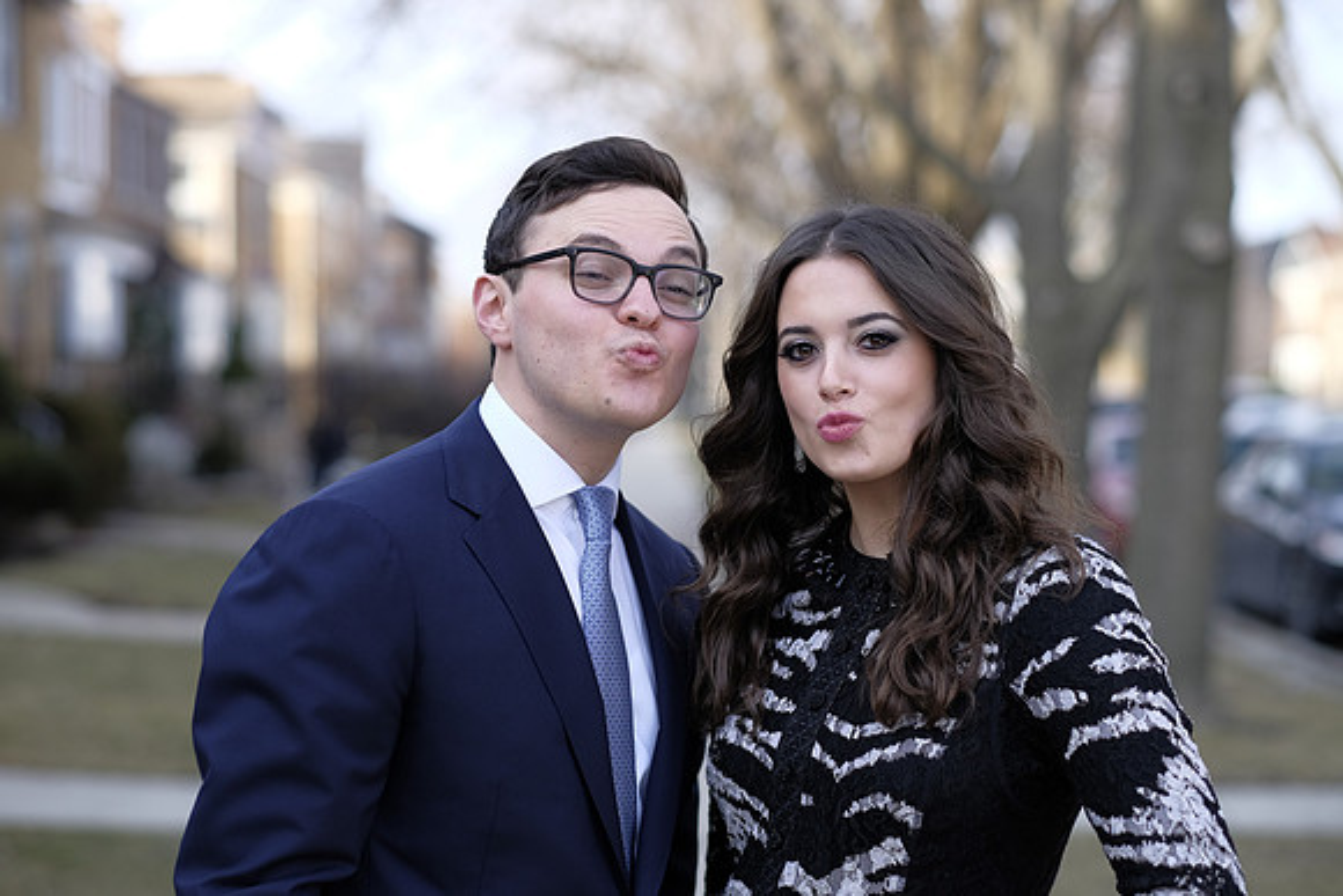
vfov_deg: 16.3
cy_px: 448
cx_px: 672
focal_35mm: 84
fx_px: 3134
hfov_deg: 24.2
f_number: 2
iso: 200
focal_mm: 56
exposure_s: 1/1250
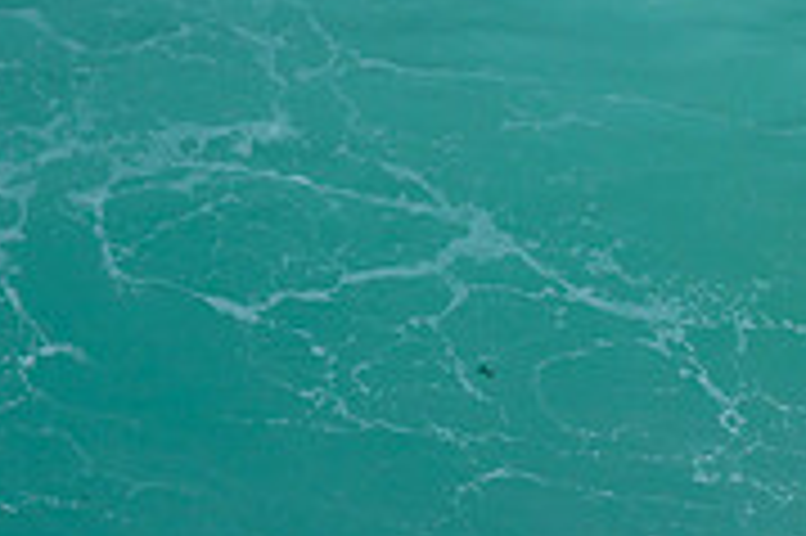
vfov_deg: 0.5
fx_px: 66388
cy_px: 841
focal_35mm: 2968
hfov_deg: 0.7
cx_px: 1244
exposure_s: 1/2000
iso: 320
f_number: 6.3
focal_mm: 800
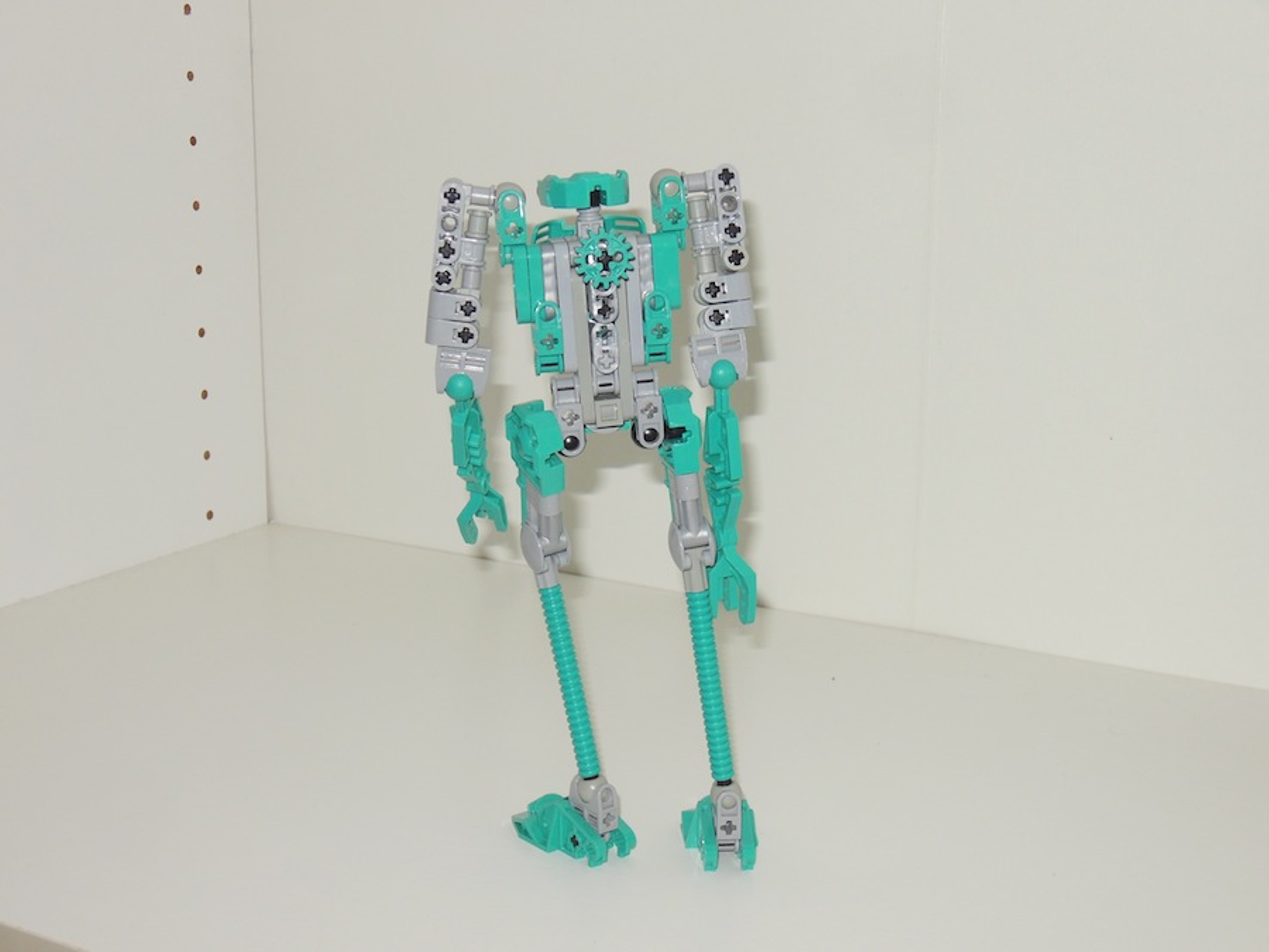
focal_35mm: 50
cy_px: 476
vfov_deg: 29.1
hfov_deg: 38.2
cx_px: 634
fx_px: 1833
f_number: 4
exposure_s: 1/60
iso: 125
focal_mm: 8.9
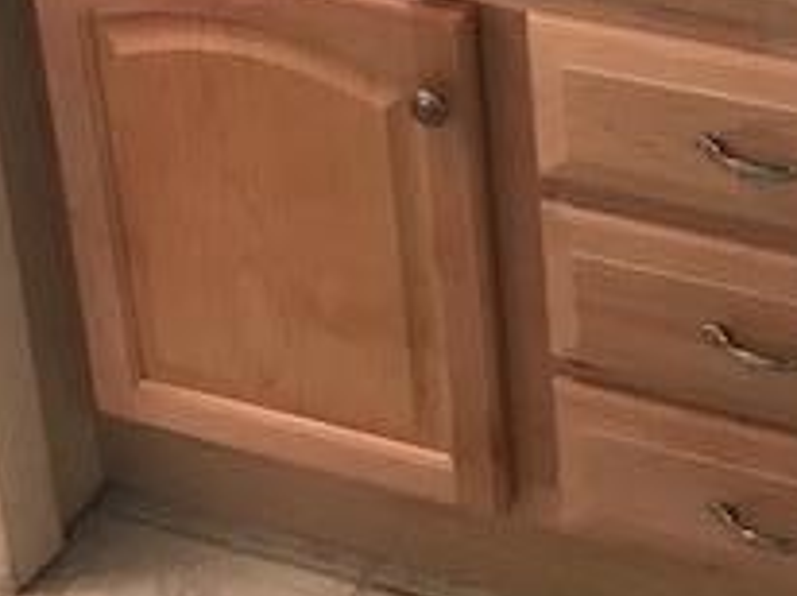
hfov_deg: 21.5
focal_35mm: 87
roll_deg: +0.3
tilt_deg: -16.1
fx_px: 2001
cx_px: 851
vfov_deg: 14.1
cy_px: -611
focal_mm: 3.99
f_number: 1.8
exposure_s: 1/15
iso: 64
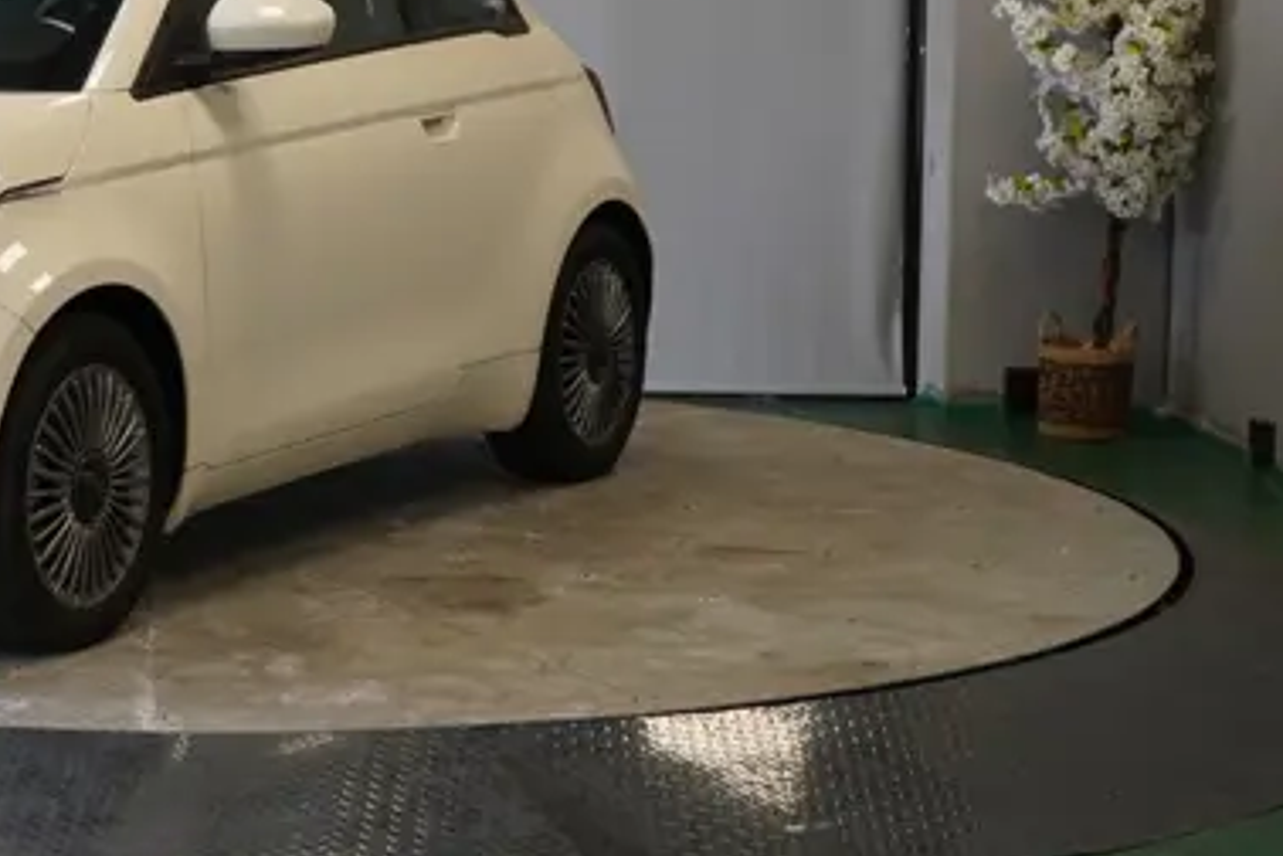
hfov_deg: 20.2
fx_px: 3528
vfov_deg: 13.7
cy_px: 54
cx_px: 115
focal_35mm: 99
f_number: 5
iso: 1000
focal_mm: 52
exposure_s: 1/160
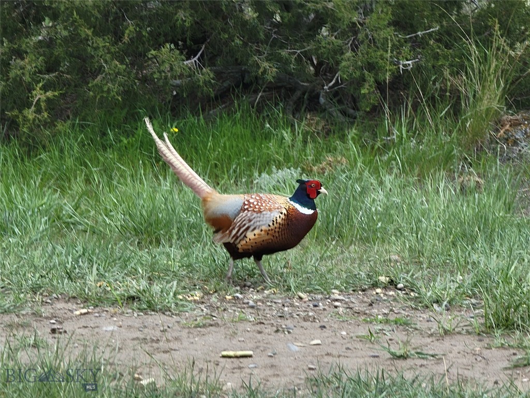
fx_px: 3675
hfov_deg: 8.2
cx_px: 265
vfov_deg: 6.2
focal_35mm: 240
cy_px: 199
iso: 64
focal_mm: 30.6
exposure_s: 1/120
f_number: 4.9
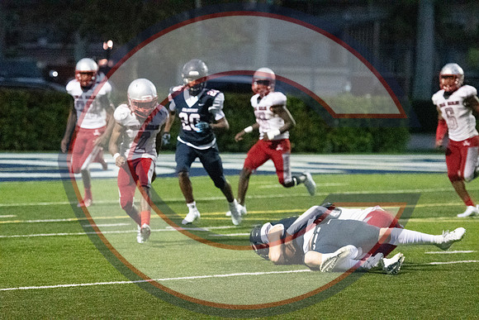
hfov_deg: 10.5
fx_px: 2595
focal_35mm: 195
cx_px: 240
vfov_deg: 7.0
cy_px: 160
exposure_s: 1/3200
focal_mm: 130
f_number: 2.8
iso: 40000
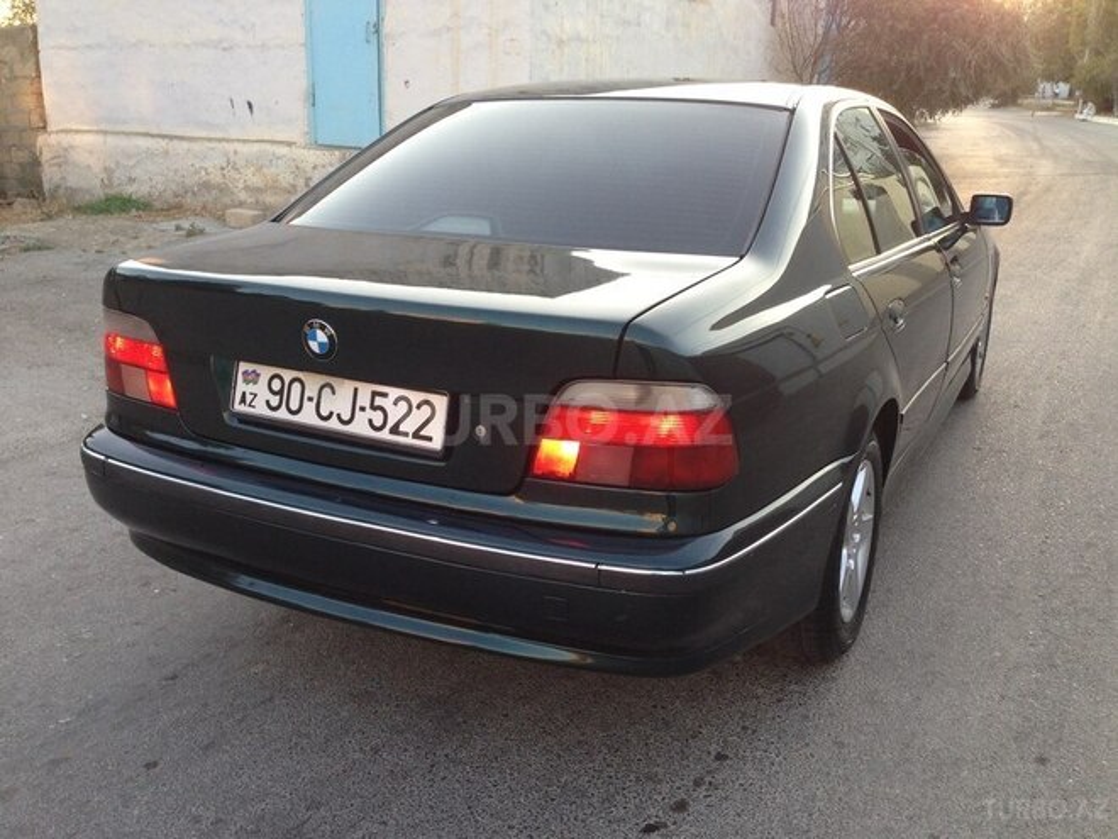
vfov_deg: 42.9
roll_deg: -1.4
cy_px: 420
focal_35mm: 33
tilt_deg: -15.6
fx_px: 1066
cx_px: 559
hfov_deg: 55.4
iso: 80
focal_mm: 4.12
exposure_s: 1/120
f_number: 2.4
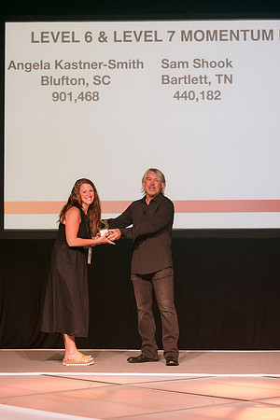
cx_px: 140
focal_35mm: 85
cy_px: 210
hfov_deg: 16.1
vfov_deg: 23.9
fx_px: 992
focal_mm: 85
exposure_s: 1/200
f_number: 3.2
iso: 640
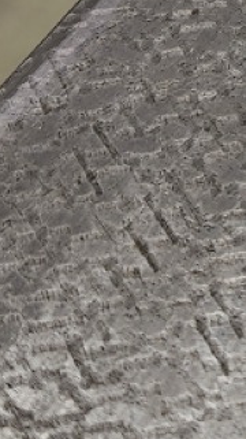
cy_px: -36
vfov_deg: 20.4
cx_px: 410
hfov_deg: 11.4
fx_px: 1162
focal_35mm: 100
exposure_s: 1/120
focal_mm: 5.4
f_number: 1.8
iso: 320
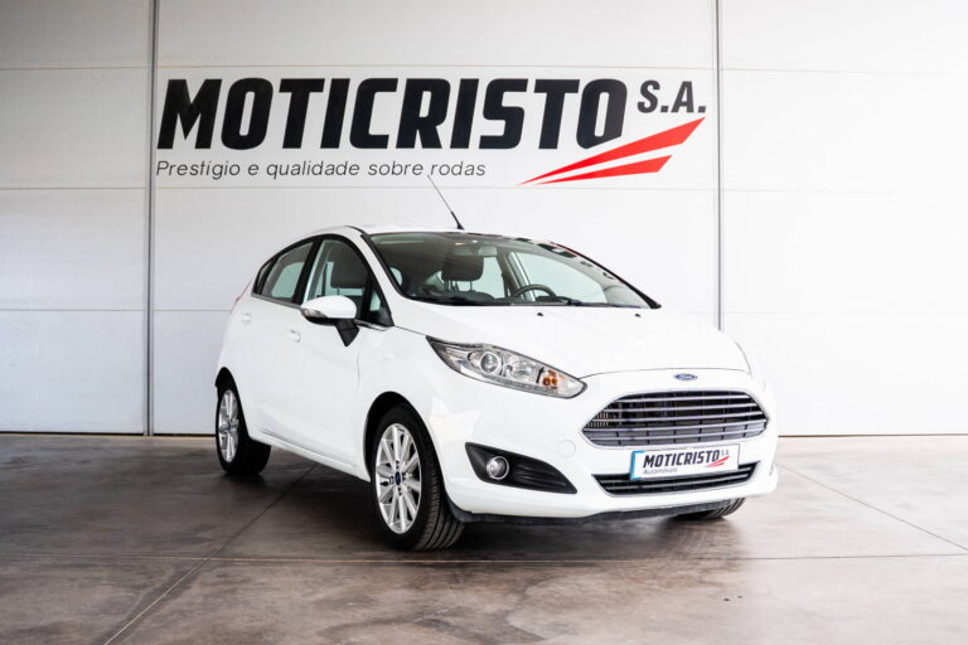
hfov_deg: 49.6
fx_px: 1049
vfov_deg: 34.2
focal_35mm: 39
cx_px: 484
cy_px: 322
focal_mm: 26
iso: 800
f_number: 3.2
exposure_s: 1/1000
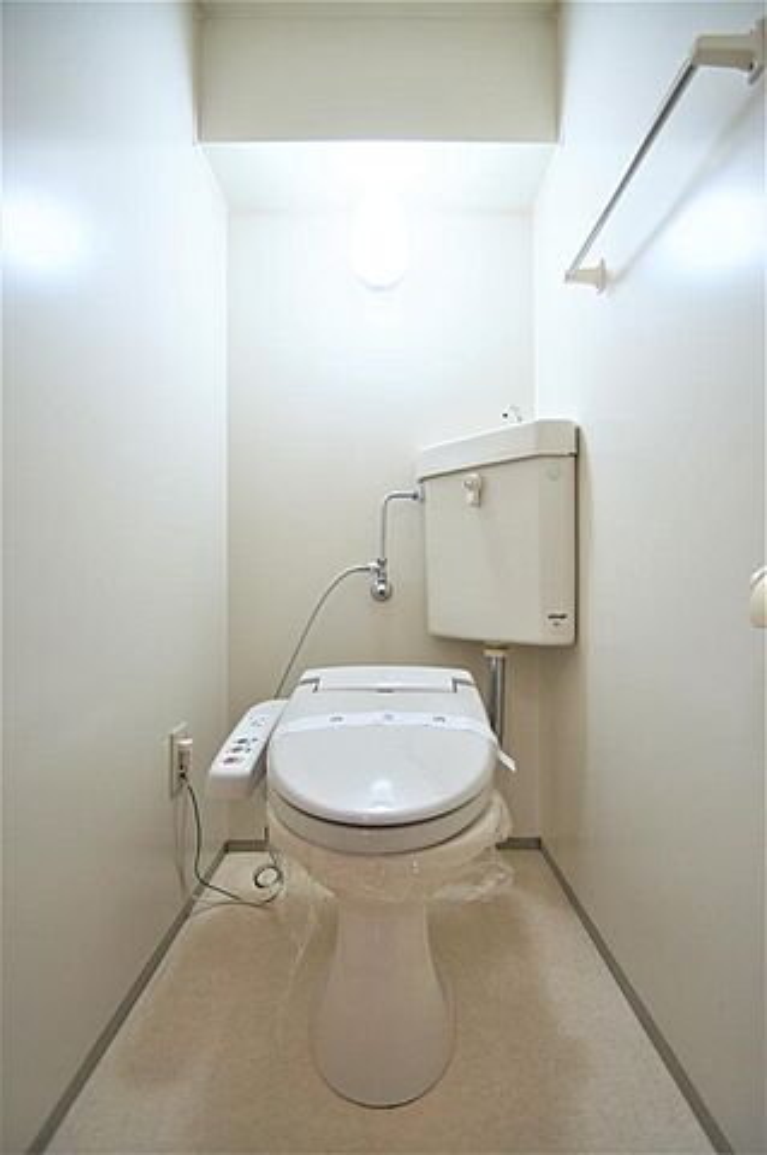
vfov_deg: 100.4
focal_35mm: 15
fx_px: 480
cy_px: 578
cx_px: 384
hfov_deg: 77.2
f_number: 3.5
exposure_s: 1/30
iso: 400
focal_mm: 10
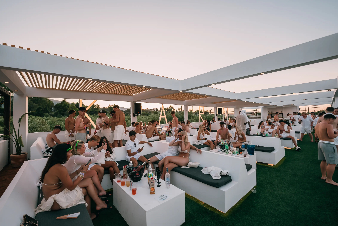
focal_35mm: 14
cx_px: 169
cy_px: 113
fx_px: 133
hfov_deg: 103.5
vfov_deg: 80.6
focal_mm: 14
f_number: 2.8
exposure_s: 1/250
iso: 100
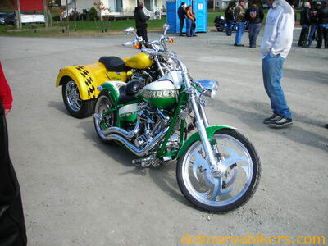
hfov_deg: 49.0
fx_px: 360
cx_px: 164
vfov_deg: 37.7
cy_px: 123
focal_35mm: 38
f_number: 6.4
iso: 50
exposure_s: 1/135
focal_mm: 6.3
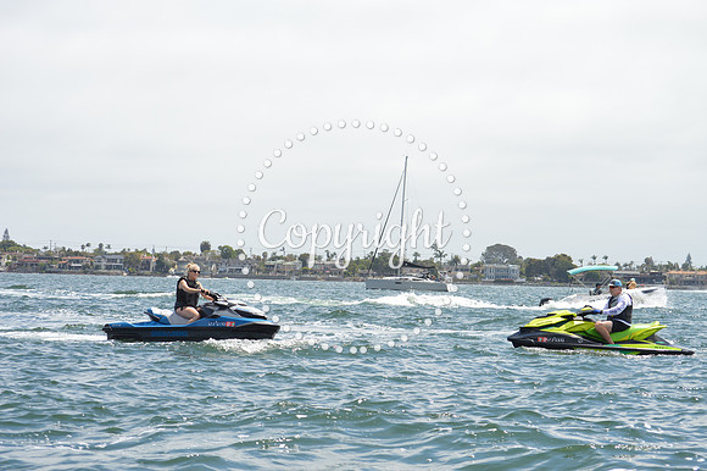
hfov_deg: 24.6
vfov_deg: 16.5
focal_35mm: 82
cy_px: 236
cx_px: 354
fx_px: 1619
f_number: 9
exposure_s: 1/320
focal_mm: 55
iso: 100
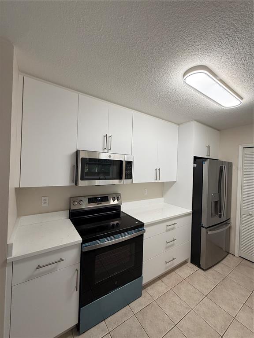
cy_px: 169
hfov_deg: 85.7
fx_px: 137
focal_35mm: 14
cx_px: 127
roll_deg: -2.0
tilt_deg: +0.8
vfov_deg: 102.1
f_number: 2.2
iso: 160
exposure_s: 1/101
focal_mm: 2.22
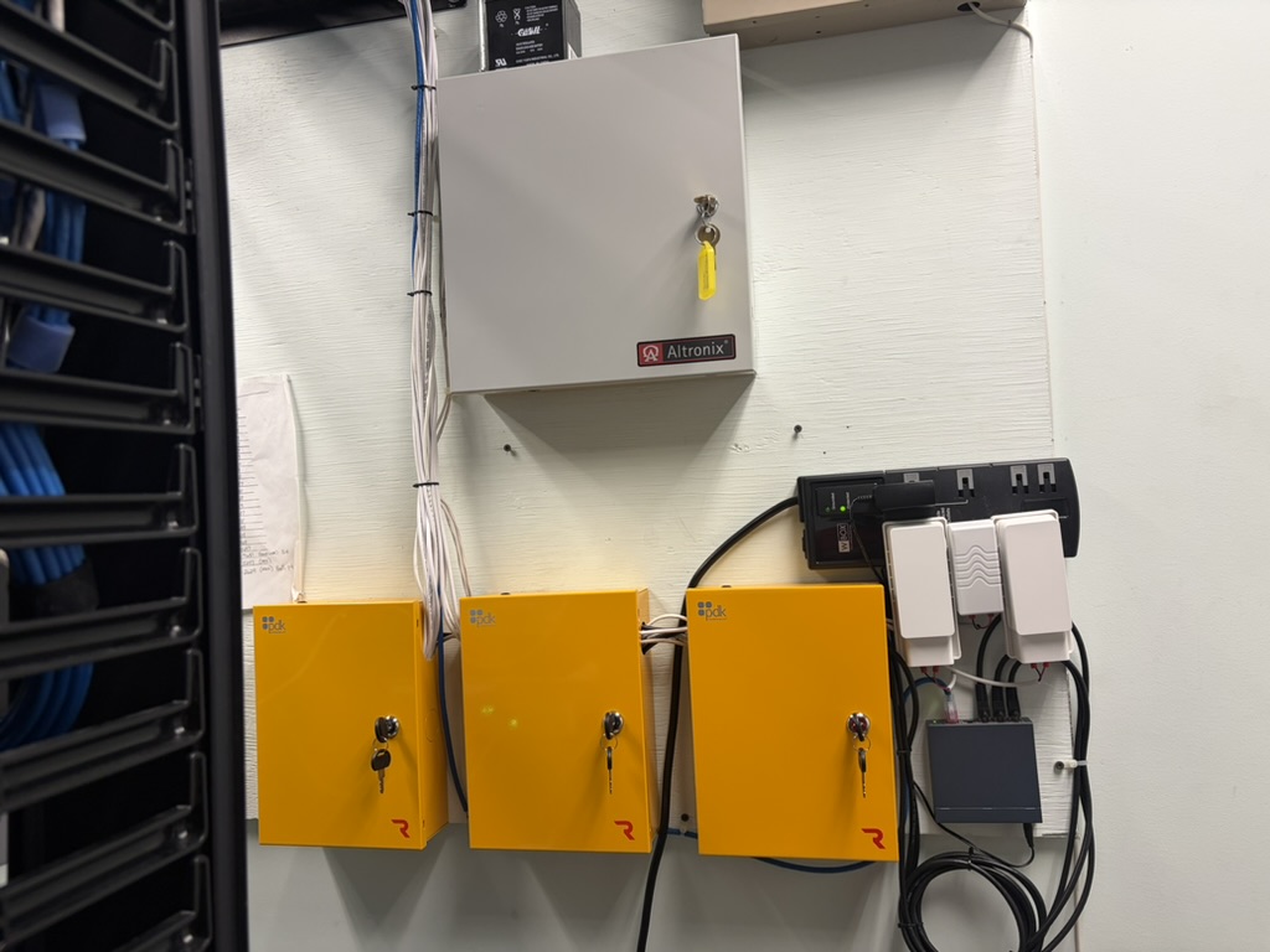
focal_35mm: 26
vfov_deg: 53.1
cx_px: 635
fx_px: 954
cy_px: 476
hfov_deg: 67.3
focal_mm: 5.96
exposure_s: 1/60
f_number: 1.6
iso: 80
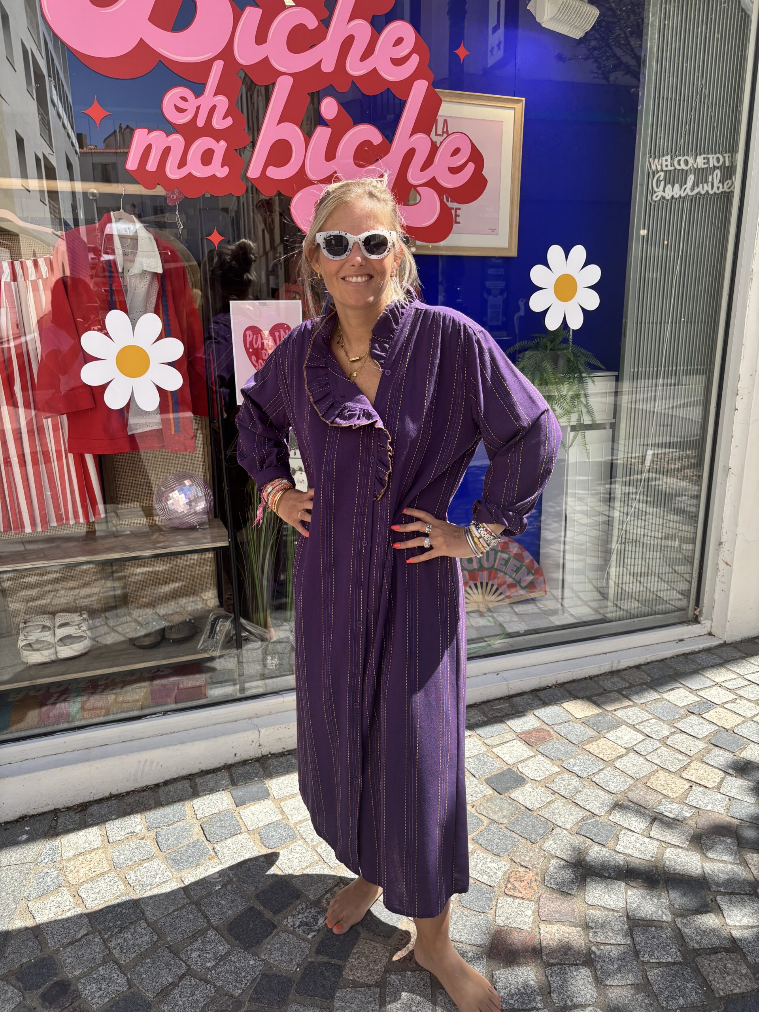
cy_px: 506
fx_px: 760
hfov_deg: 53.1
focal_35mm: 26
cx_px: 380
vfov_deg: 67.3
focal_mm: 5.96
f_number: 1.6
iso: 50
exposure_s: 1/1092
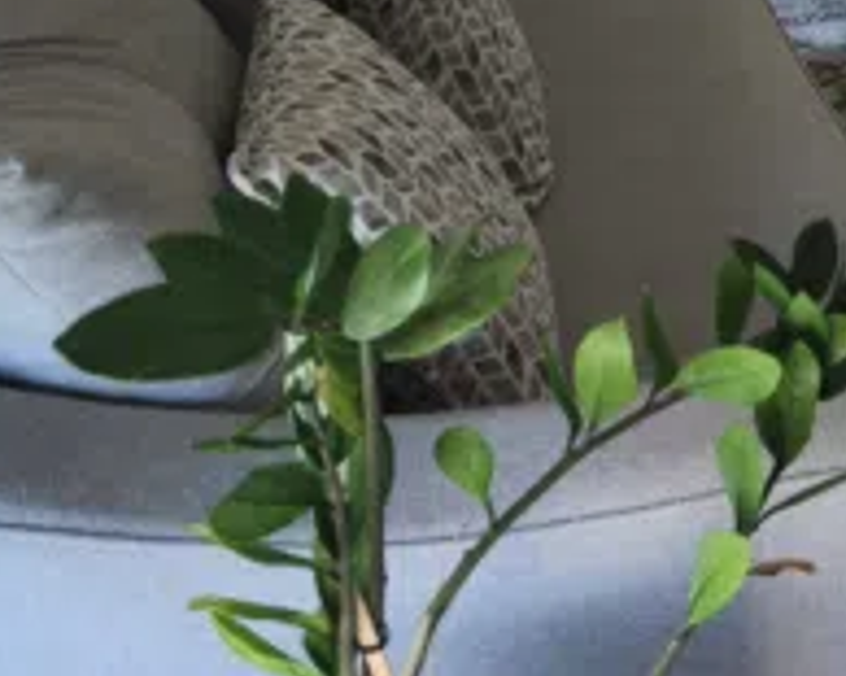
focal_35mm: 74
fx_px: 1852
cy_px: -157
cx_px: 1003
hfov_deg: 23.6
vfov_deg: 19.4
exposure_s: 1/50
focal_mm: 5.35
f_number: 1.7
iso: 400
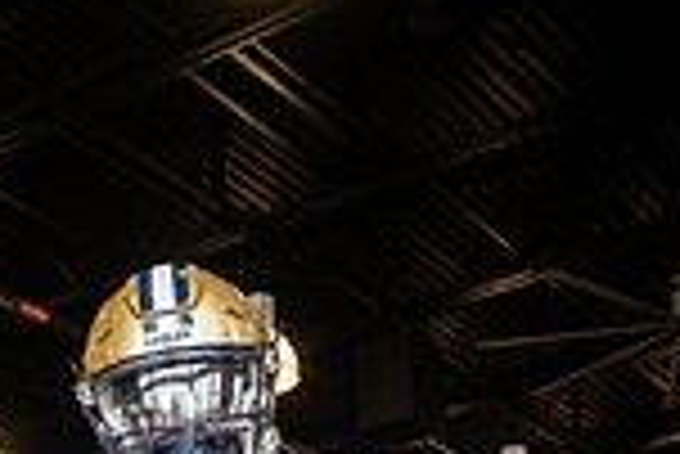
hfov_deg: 20.1
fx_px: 1910
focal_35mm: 101
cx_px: 225
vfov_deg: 11.8
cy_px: 984
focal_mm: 34
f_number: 5.6
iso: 500
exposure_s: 1/250
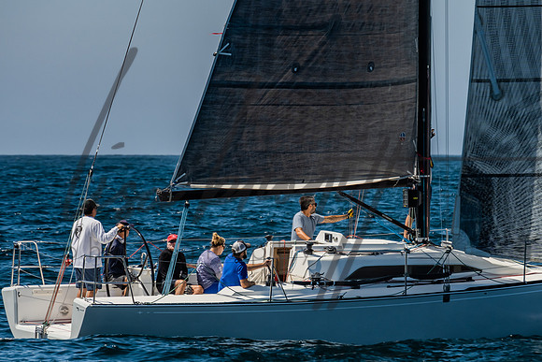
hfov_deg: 5.6
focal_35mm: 368
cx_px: 289
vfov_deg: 3.7
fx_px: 5538
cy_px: 189
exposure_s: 1/640
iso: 160
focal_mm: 200
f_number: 6.3
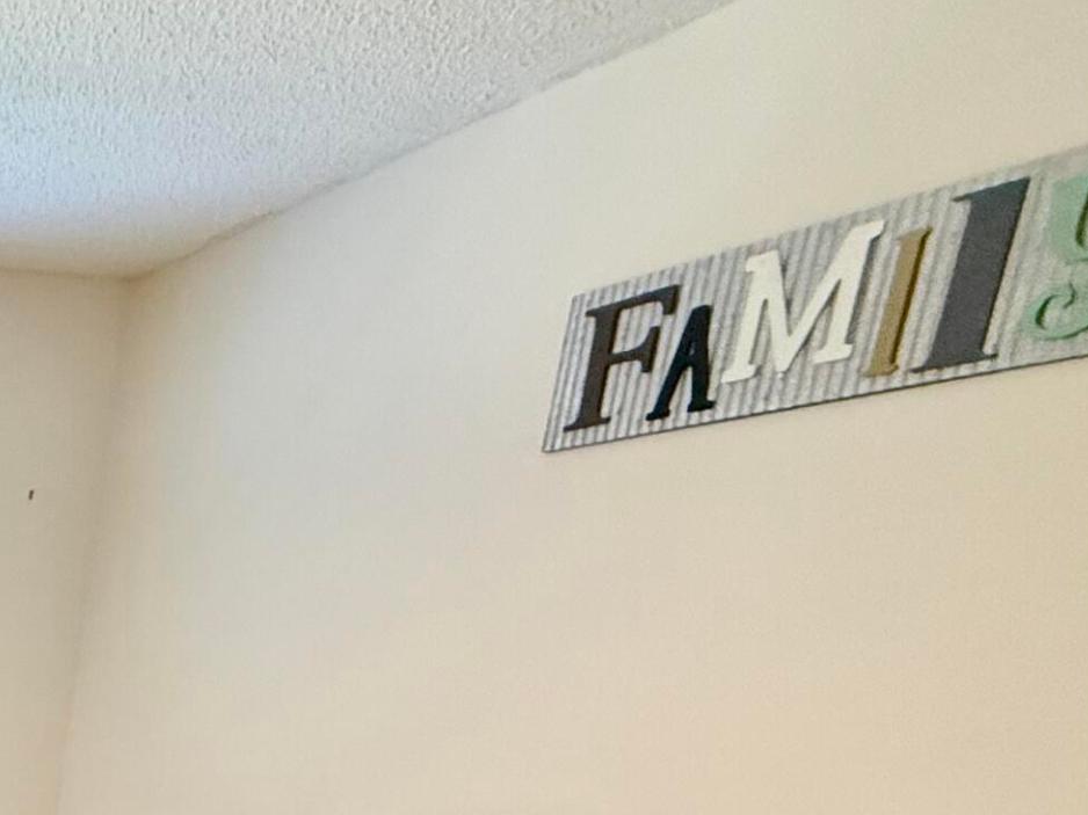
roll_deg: -1.2
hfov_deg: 28.6
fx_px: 1351
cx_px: -538
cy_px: 1047
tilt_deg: -14.0
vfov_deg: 28.0
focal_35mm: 43
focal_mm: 2.22
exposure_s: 1/60
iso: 400
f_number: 2.2
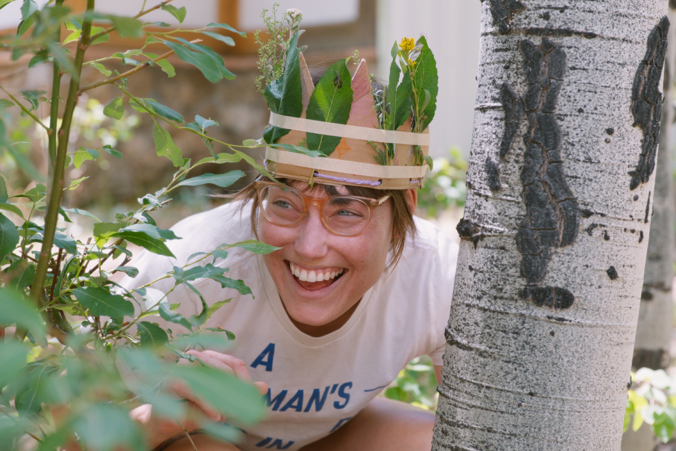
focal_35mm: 88
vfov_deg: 15.5
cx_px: 338
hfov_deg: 23.1
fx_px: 1652
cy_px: 226
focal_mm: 88
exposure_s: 1/500
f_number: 5.6
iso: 800
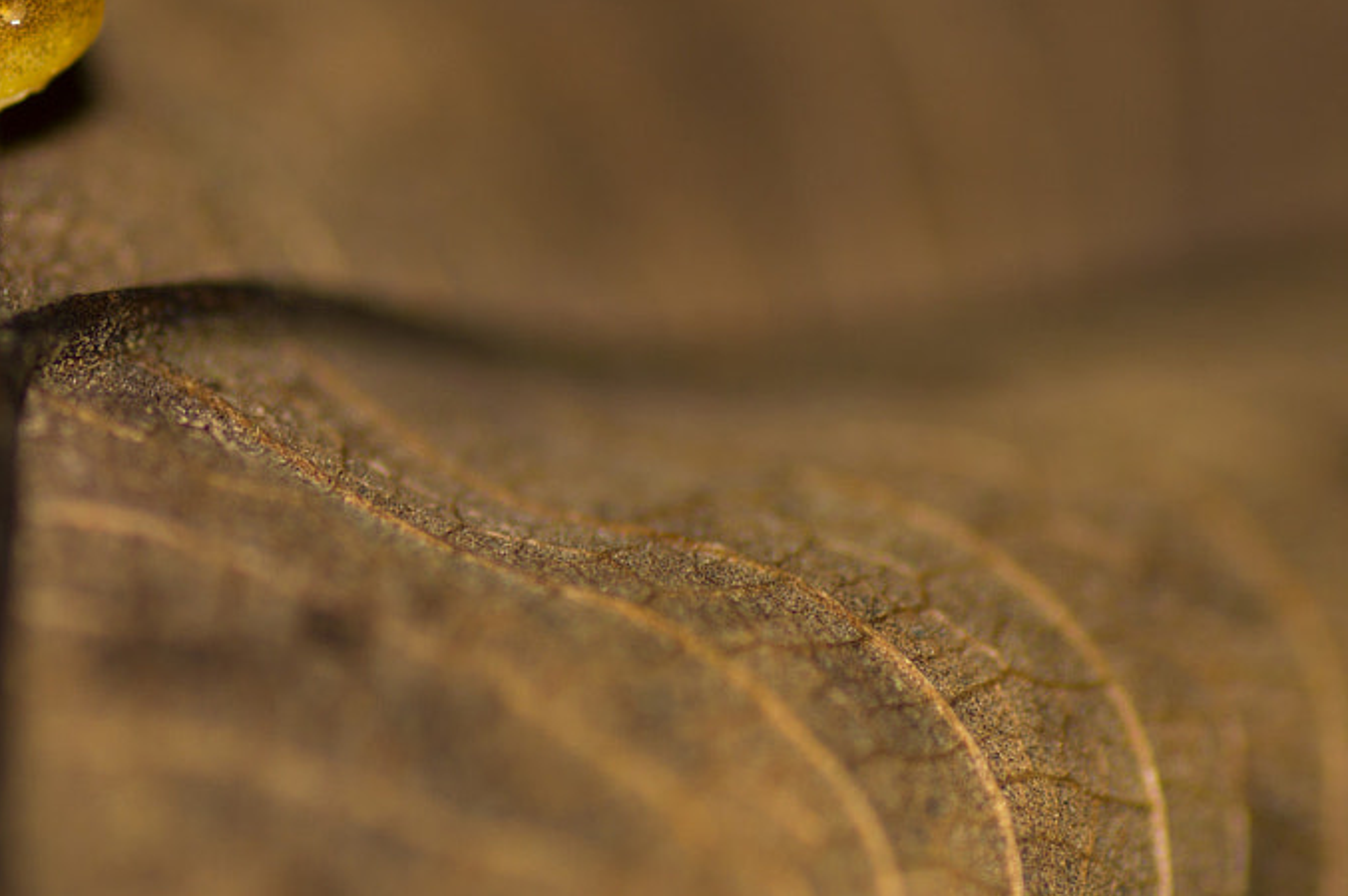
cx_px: -70
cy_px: 161
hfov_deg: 6.4
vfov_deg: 4.3
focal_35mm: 319
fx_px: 11933
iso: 100
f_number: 4
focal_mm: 90
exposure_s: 1/160
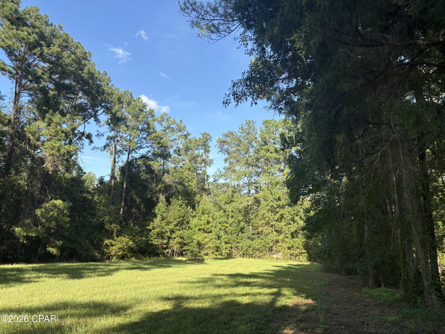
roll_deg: -0.5
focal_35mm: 26
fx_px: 334
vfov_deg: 53.1
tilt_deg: +10.9
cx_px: 222
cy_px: 167
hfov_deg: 67.3
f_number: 1.6
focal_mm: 5.96
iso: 50
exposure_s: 1/1217
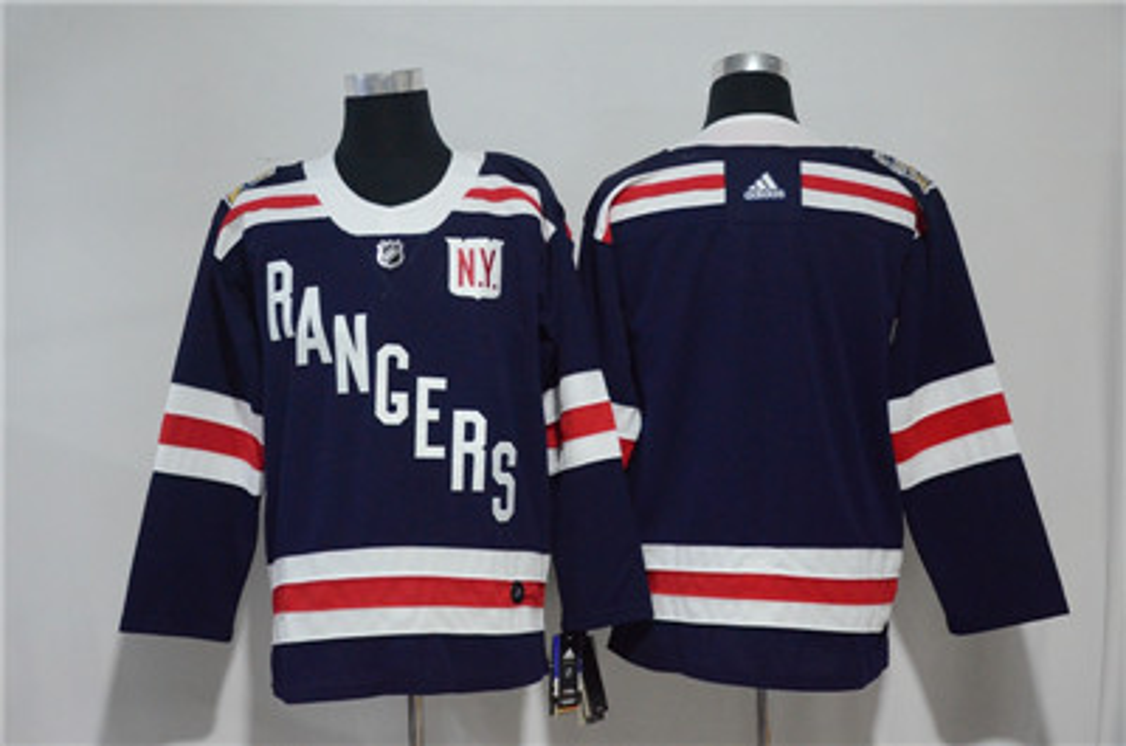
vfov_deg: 21.5
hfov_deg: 32.0
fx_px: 1967
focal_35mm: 63
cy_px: 373
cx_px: 563
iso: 4000
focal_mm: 42
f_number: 4.5
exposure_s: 1/60
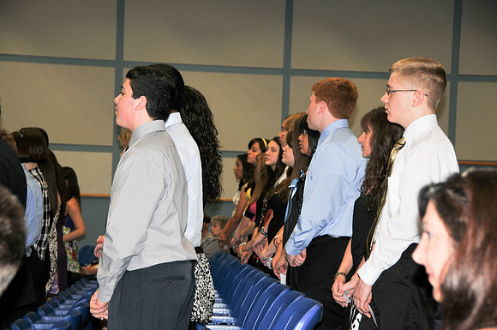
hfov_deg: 22.7
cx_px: 248
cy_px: 165
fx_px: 1241
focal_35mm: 90
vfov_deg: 15.1
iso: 200
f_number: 4.8
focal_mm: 60
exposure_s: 1/60
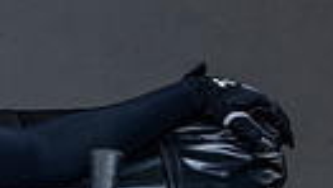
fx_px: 3491
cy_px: 327
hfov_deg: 5.4
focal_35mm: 395
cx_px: -251
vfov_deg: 3.1
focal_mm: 70
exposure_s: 1/200
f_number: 6.3
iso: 100
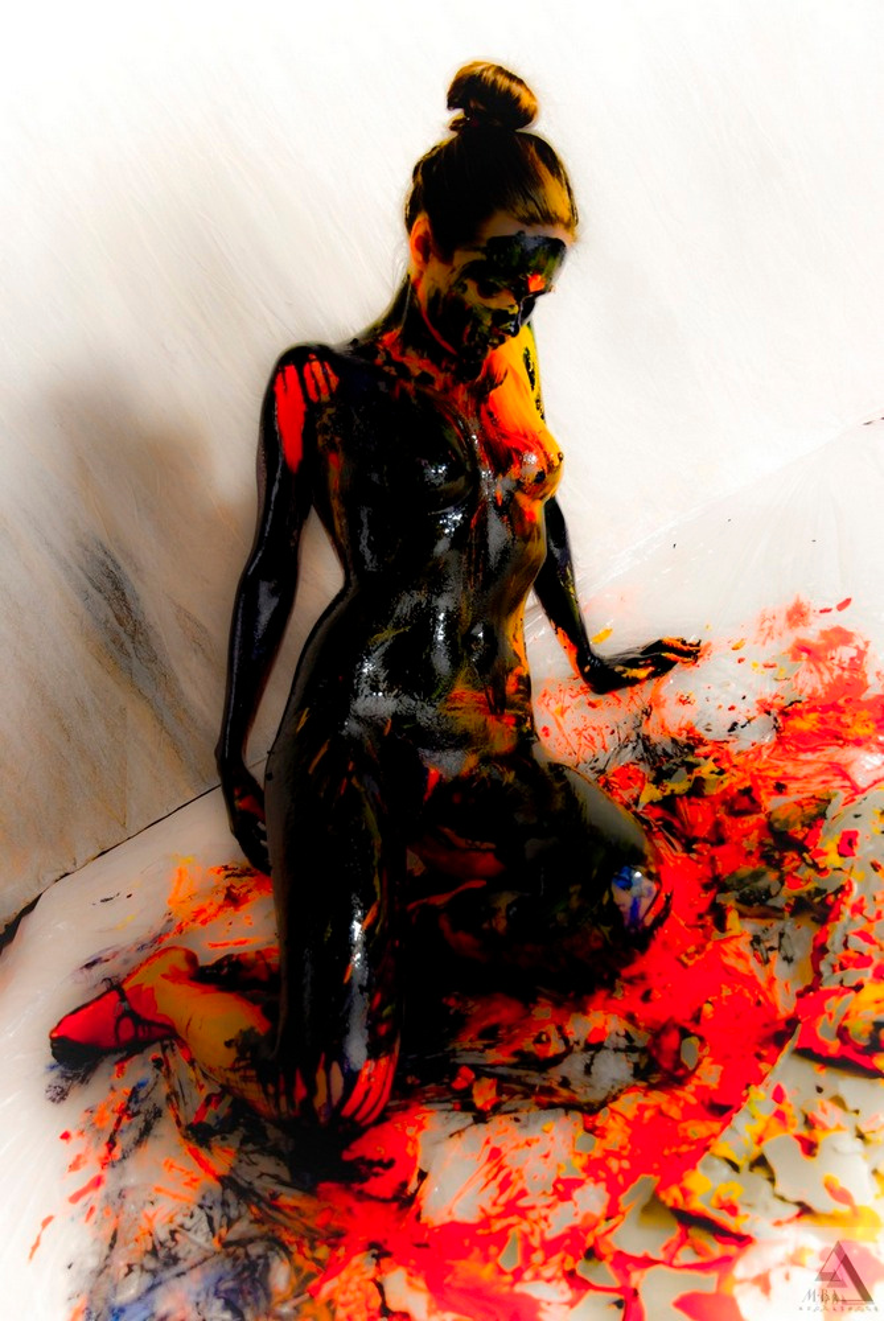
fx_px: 1102
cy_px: 660
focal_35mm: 30
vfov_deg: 61.9
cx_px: 442
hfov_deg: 43.7
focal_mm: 20
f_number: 3.8
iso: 100
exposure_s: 1/50
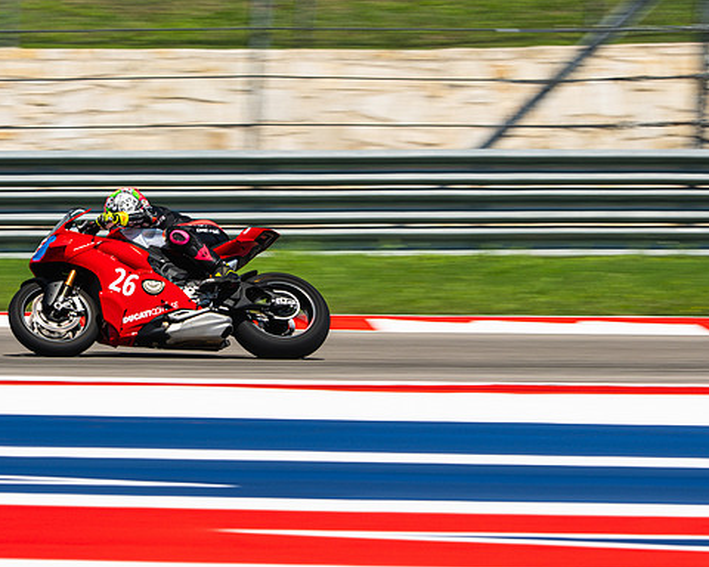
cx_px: 352
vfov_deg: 3.3
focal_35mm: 476
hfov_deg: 4.1
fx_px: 9988
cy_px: 284
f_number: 7.1
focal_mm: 280
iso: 160
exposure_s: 1/250
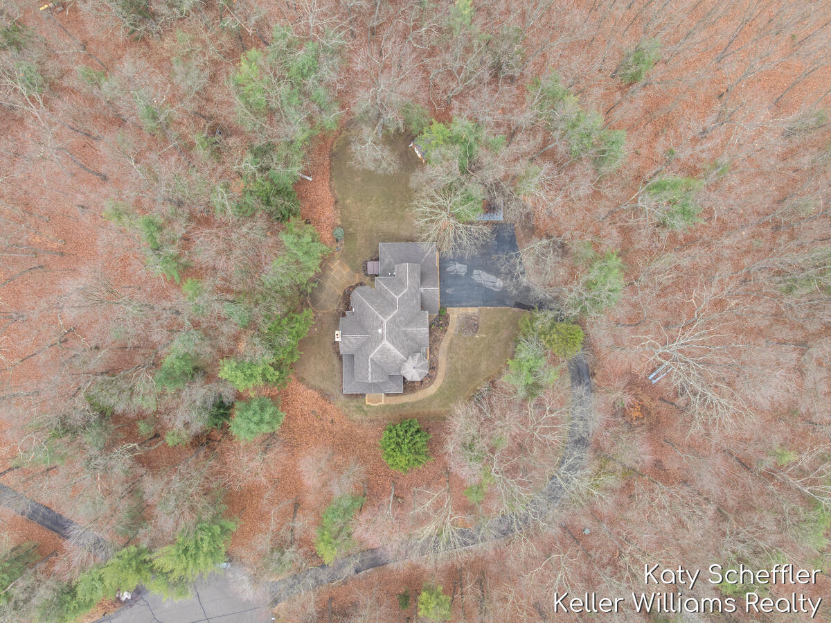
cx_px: 416
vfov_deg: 56.8
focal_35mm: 24
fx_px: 576
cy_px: 312
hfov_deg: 71.6
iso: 100
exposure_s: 1/30
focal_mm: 12.29
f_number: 8
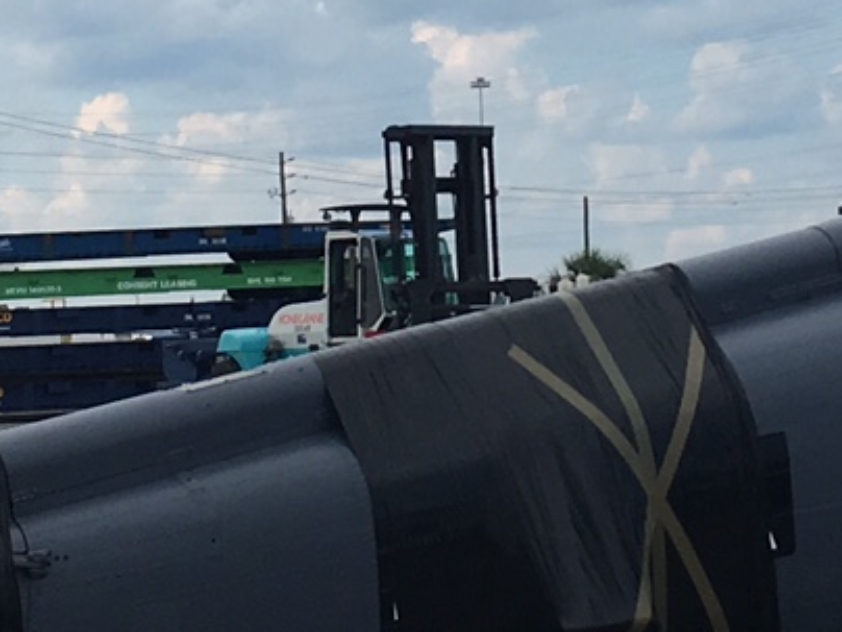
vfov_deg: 10.1
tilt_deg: +3.2
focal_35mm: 147
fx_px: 3576
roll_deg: +1.6
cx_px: 548
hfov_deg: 13.4
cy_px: 181
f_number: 2.2
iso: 25
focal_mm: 4.15
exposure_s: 1/1374
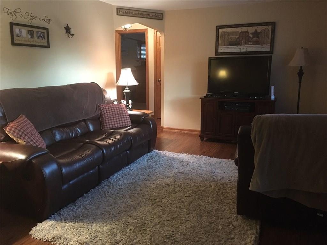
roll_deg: -0.2
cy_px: 122
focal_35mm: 29
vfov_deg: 48.2
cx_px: 164
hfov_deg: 61.7
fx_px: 274
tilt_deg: -13.0
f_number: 2.2
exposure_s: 1/15
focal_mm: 4.15
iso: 250
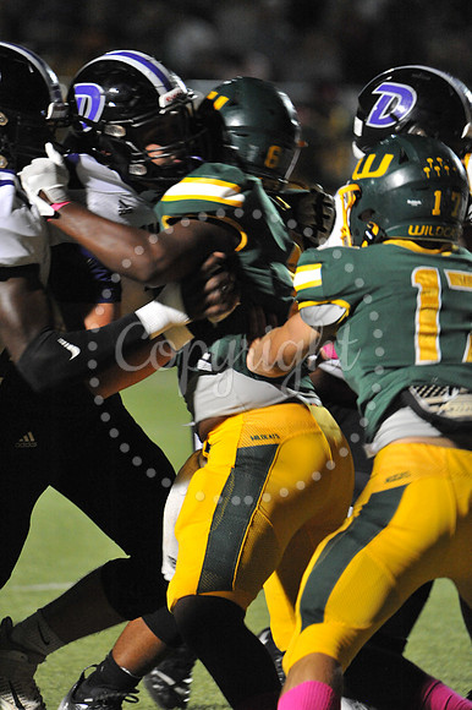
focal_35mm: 460
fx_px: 9057
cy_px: 355
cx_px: 236
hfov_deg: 3.0
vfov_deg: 4.5
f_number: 7.1
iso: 6400
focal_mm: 460
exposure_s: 1/200
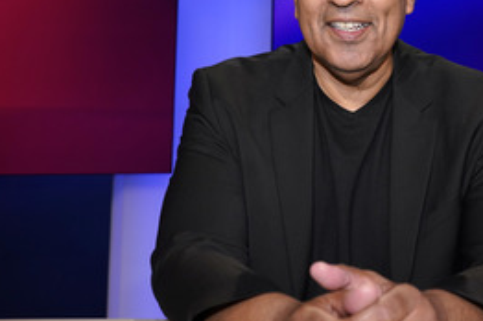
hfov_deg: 31.8
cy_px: 109
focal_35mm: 62
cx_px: 362
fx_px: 831
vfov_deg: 21.8
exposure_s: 1/160
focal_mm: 36
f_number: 5
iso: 1600
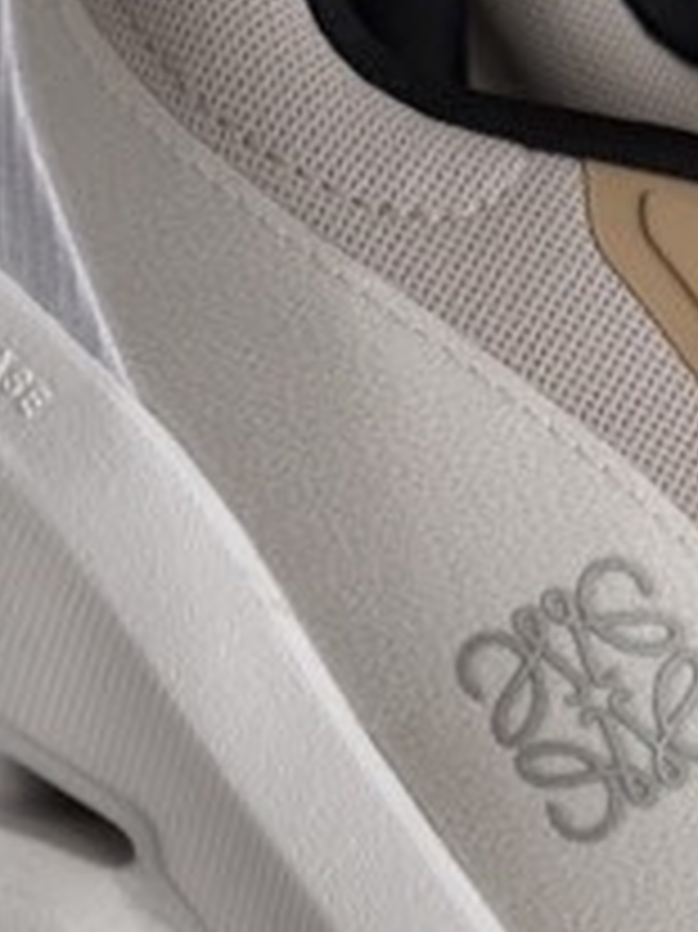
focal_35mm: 99
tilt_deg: -14.1
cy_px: 633
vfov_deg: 19.8
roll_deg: +1.0
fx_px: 2664
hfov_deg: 14.6
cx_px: 779
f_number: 1.78
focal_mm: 6.76
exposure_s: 1/121
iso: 200
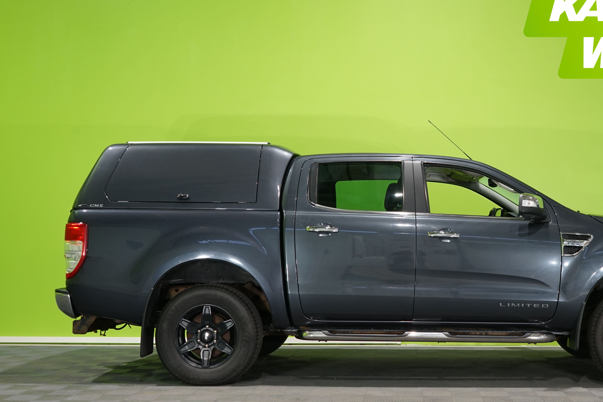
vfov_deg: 29.2
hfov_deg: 42.1
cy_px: 217
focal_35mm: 46
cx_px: 405
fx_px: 770
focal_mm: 34
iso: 800
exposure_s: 1/30
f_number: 5.6
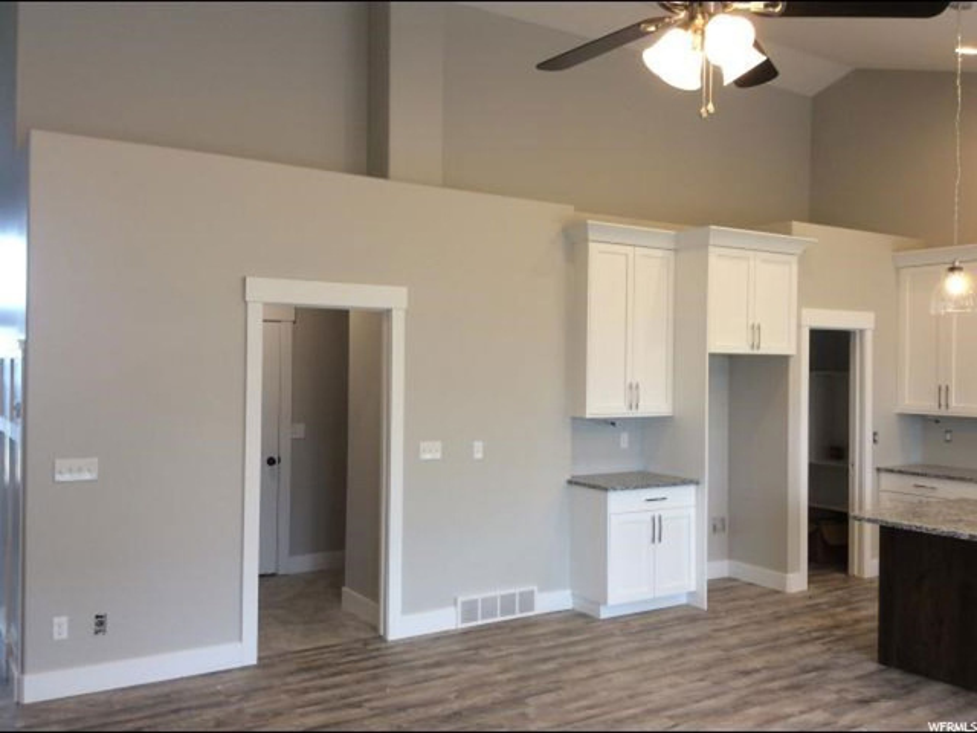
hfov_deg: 56.8
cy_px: 366
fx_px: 903
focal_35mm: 32
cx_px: 488
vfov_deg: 44.2
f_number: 2.4
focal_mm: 3.3
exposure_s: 1/30
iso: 40
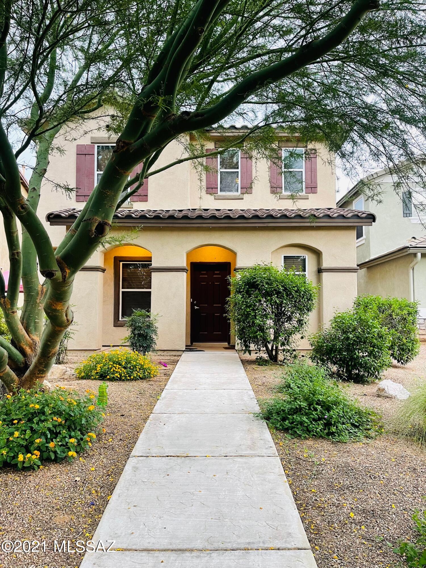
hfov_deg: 53.1
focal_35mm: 26
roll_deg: -0.8
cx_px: 213
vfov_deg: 67.3
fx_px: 427
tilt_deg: +4.6
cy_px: 284
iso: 125
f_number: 1.6
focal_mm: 5.1
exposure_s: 1/98
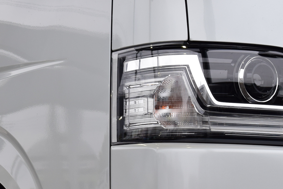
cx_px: 34
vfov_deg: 10.2
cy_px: 194
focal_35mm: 134
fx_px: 1054
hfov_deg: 15.1
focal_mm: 38
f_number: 10
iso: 400
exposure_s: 1/250
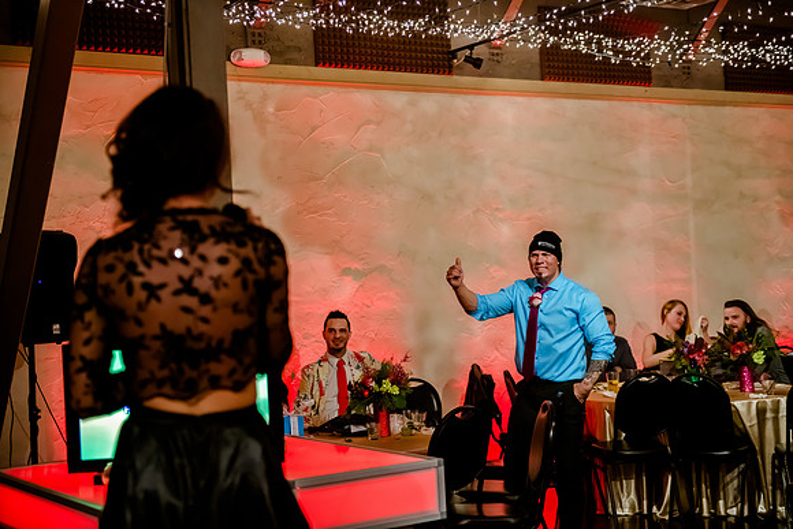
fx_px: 1234
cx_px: 396
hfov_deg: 35.6
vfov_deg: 24.2
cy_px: 264
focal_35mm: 56
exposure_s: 1/200
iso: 5000
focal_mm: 56
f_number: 2.8
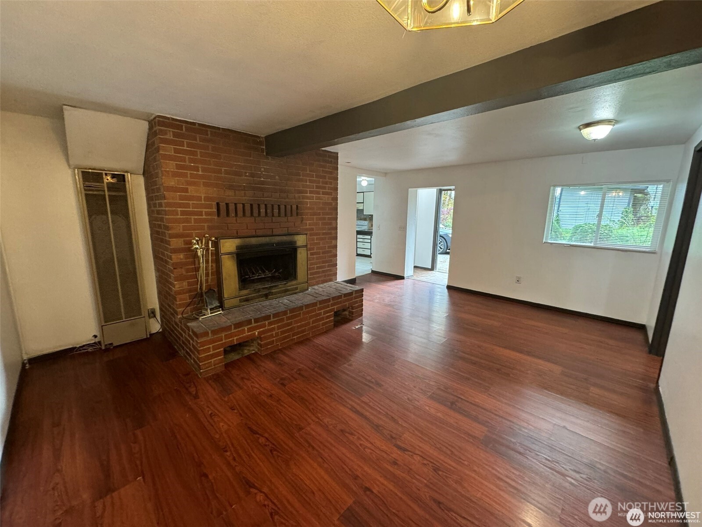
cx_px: 351
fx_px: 284
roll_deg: -0.8
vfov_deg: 85.7
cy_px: 264
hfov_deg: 102.1
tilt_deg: -8.7
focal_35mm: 14
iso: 320
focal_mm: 2.22
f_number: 2.2
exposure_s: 1/60
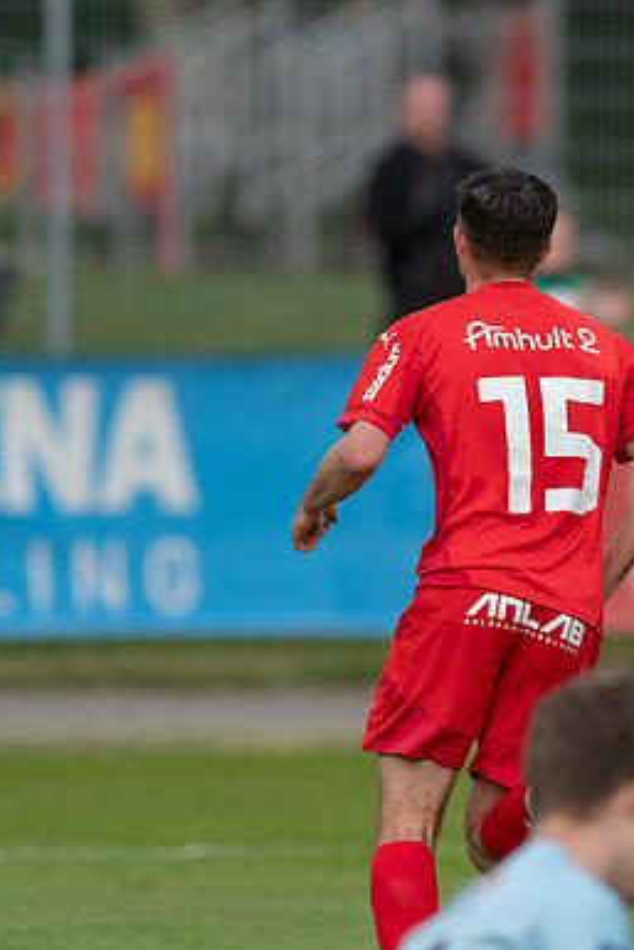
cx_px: 466
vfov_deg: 2.9
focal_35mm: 699
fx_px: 18447
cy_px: 475
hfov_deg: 2.0
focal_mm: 300
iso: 280
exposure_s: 1/1250
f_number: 3.2
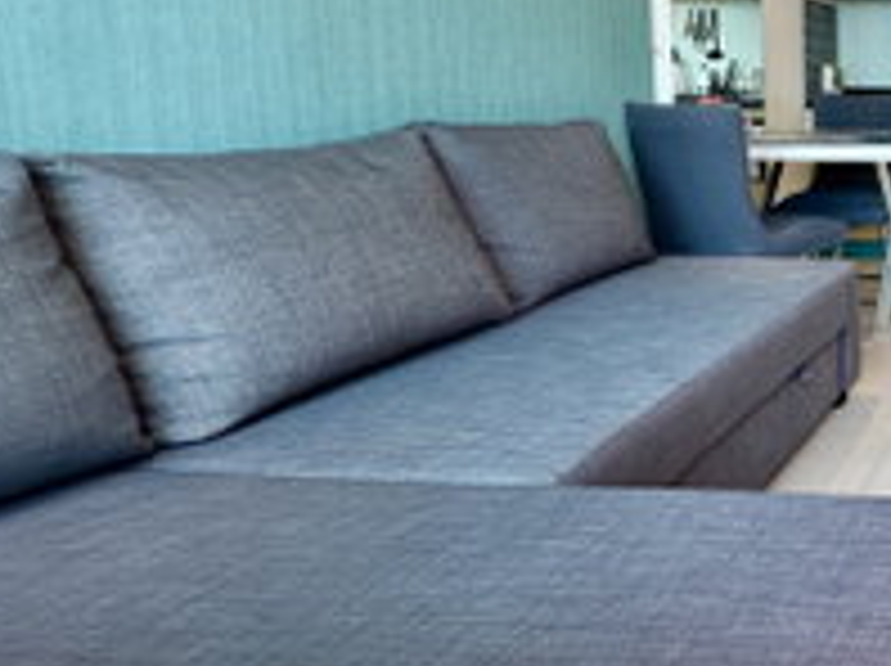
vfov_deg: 40.7
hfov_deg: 39.8
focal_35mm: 34
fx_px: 874
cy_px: 180
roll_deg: -0.1
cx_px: 1053
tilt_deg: -5.9
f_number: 2.2
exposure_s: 1/99
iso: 80
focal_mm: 2.22
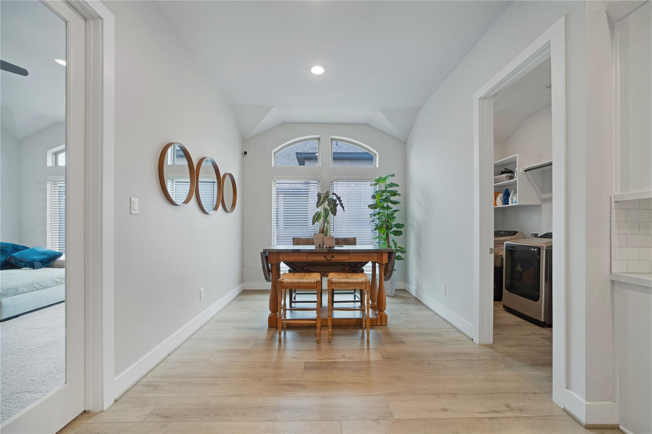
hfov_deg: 104.3
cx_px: 326
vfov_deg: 81.2
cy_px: 217
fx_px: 254
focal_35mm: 14
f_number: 8
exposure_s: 1/20
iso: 160
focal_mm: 14
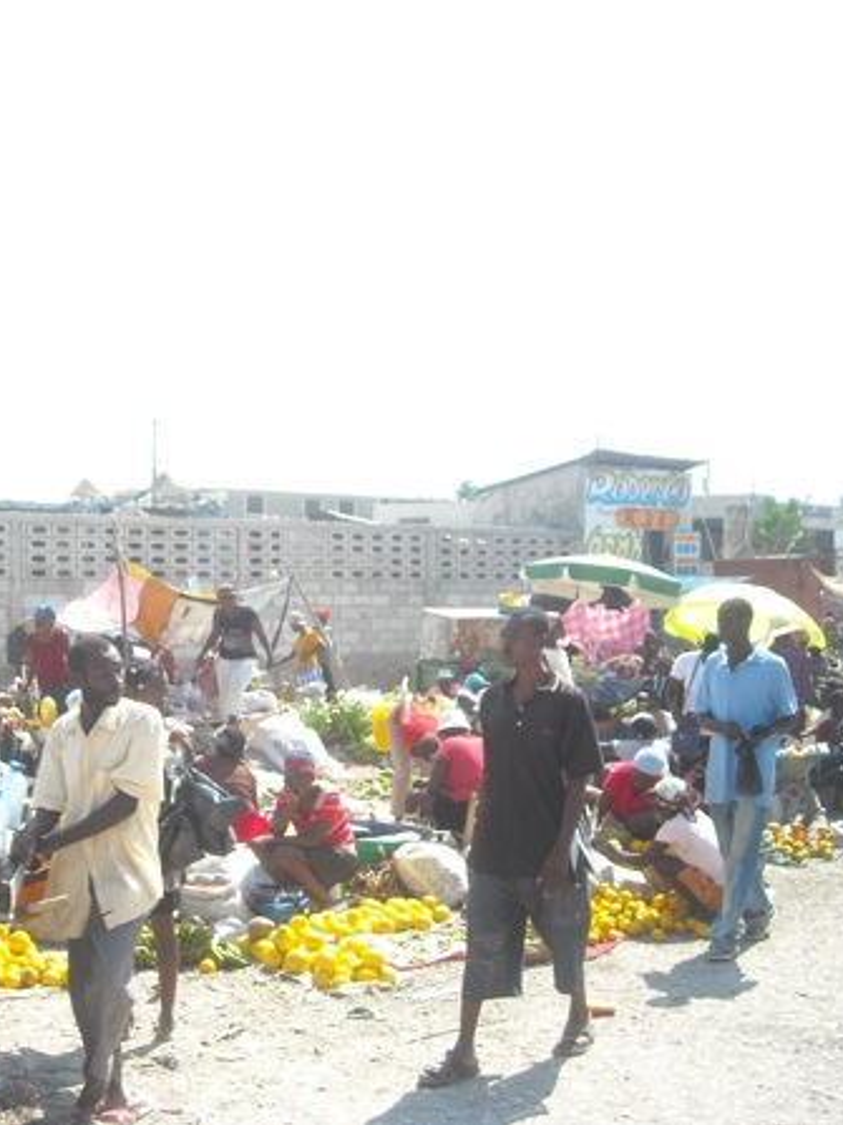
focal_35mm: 47
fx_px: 1527
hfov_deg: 30.3
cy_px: 561
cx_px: 201
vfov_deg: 40.4
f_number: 2.8
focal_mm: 5.7
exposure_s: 1/458
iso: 64
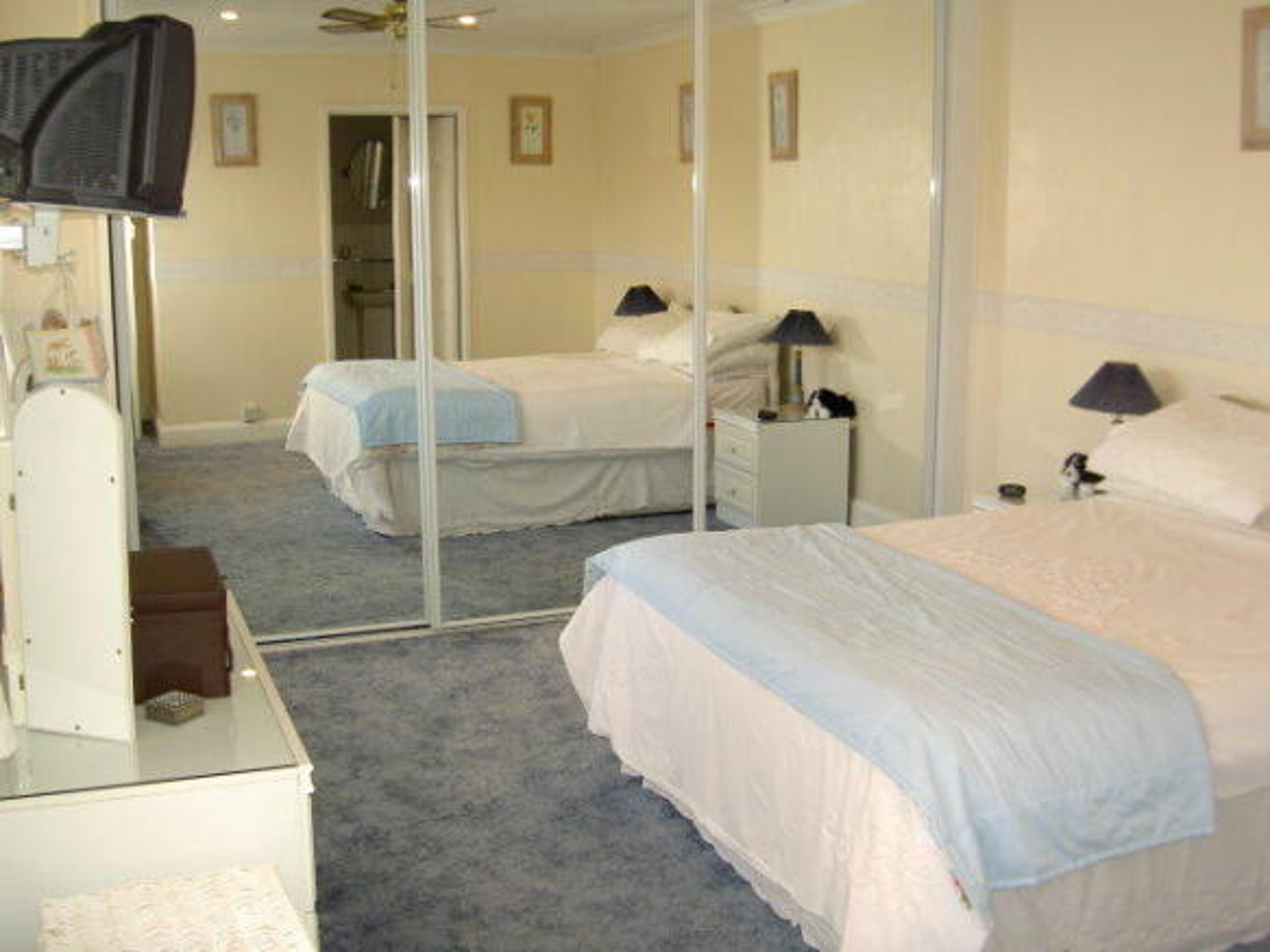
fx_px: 1431
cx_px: 635
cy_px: 476
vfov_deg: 36.8
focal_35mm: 39
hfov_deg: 47.9
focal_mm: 8
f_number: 2.8
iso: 100
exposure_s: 1/60
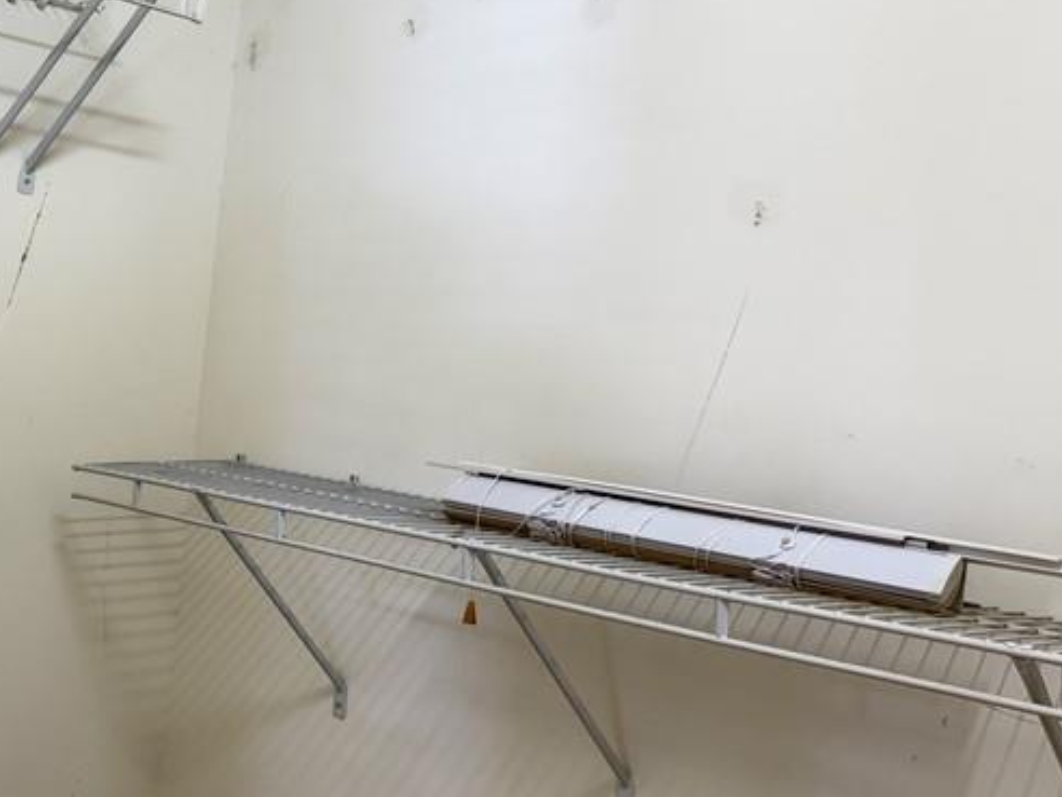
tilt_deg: +4.4
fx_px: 1534
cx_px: 158
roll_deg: -5.4
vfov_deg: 28.9
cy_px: 261
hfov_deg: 36.4
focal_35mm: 50
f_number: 1.78
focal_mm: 6.76
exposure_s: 1/60
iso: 320
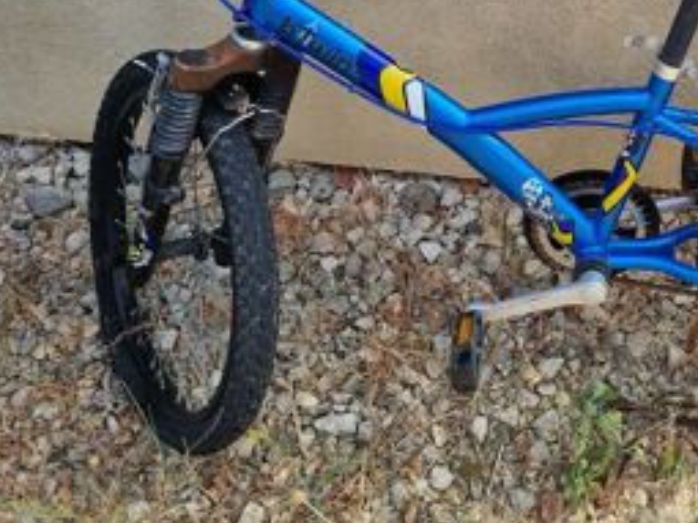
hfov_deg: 37.0
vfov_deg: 28.4
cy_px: 38
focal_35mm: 49
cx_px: 597
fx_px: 988
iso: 50
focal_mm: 5.4
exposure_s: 1/499
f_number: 1.8
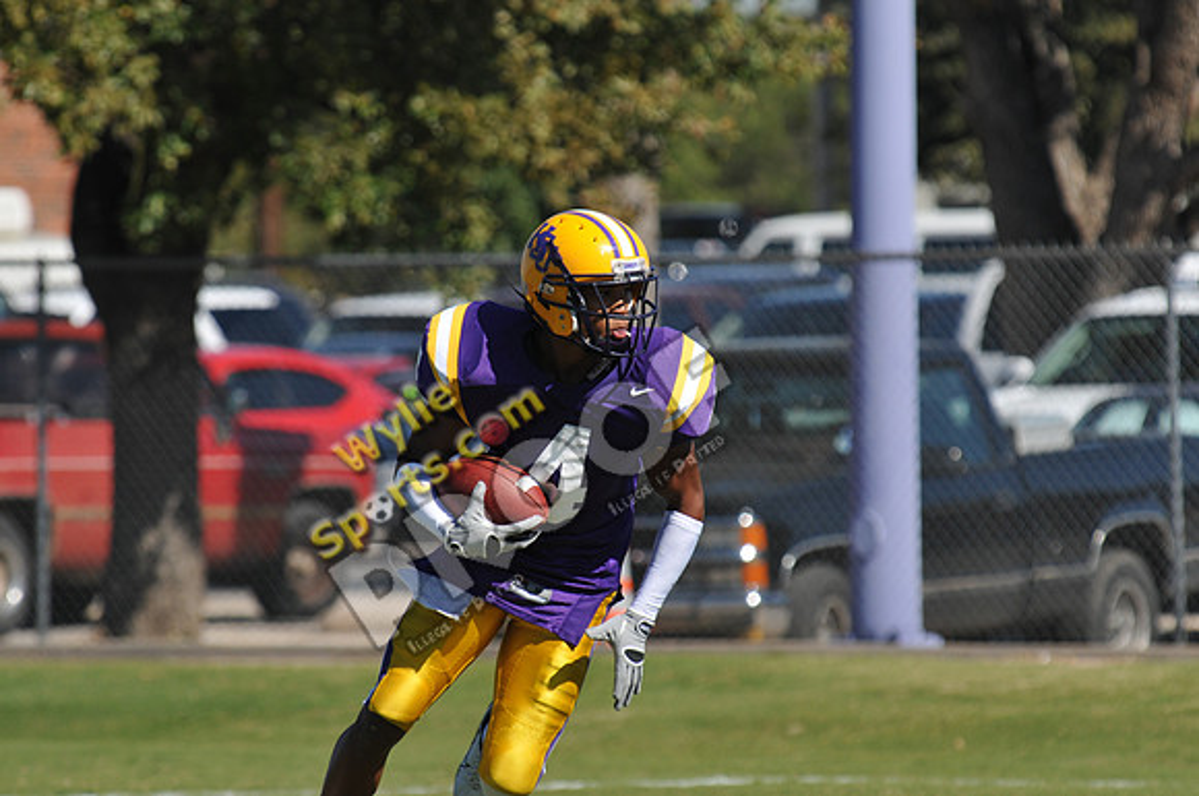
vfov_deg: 2.7
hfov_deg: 4.0
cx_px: 600
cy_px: 398
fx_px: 16962
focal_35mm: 510
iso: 220
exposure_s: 1/800
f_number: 6.3
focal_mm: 340
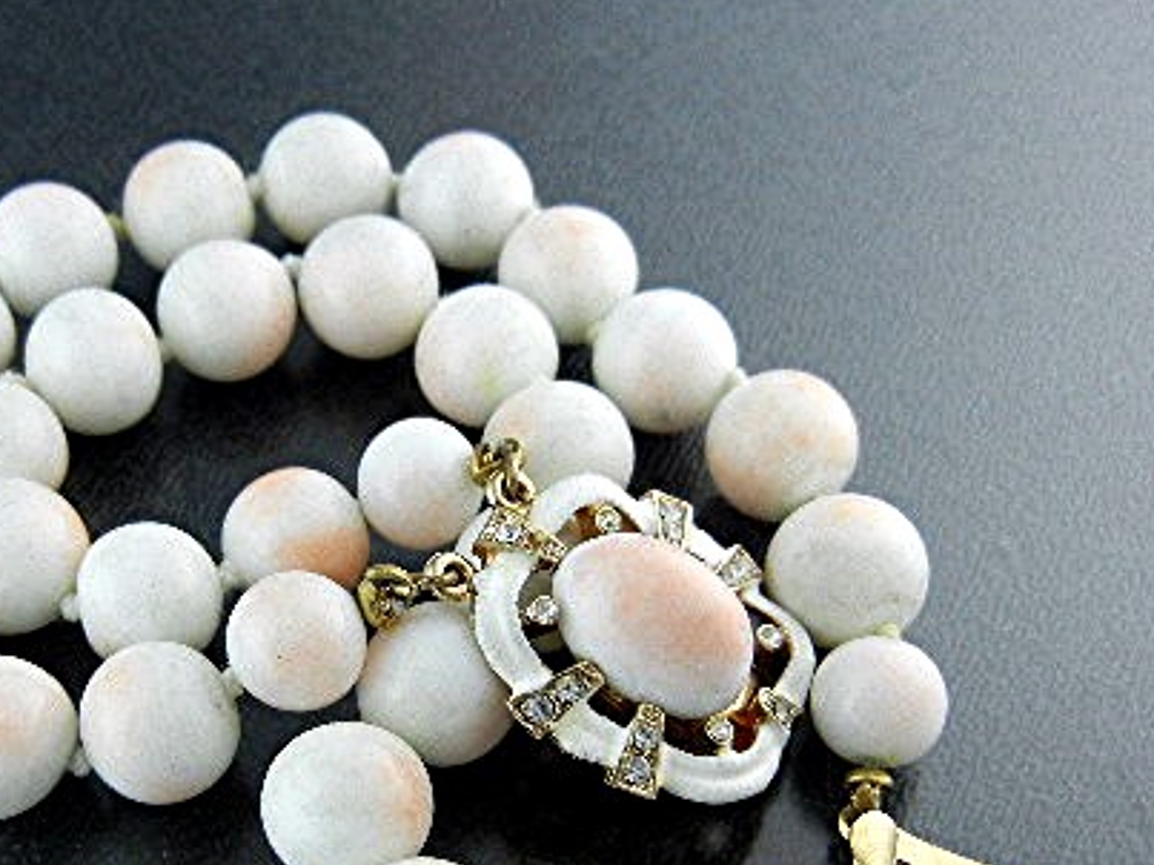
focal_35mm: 54
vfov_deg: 26.8
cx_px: 415
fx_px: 1800
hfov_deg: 35.3
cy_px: 619
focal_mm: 6.2
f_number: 3.6
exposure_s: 1/34.8
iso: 400
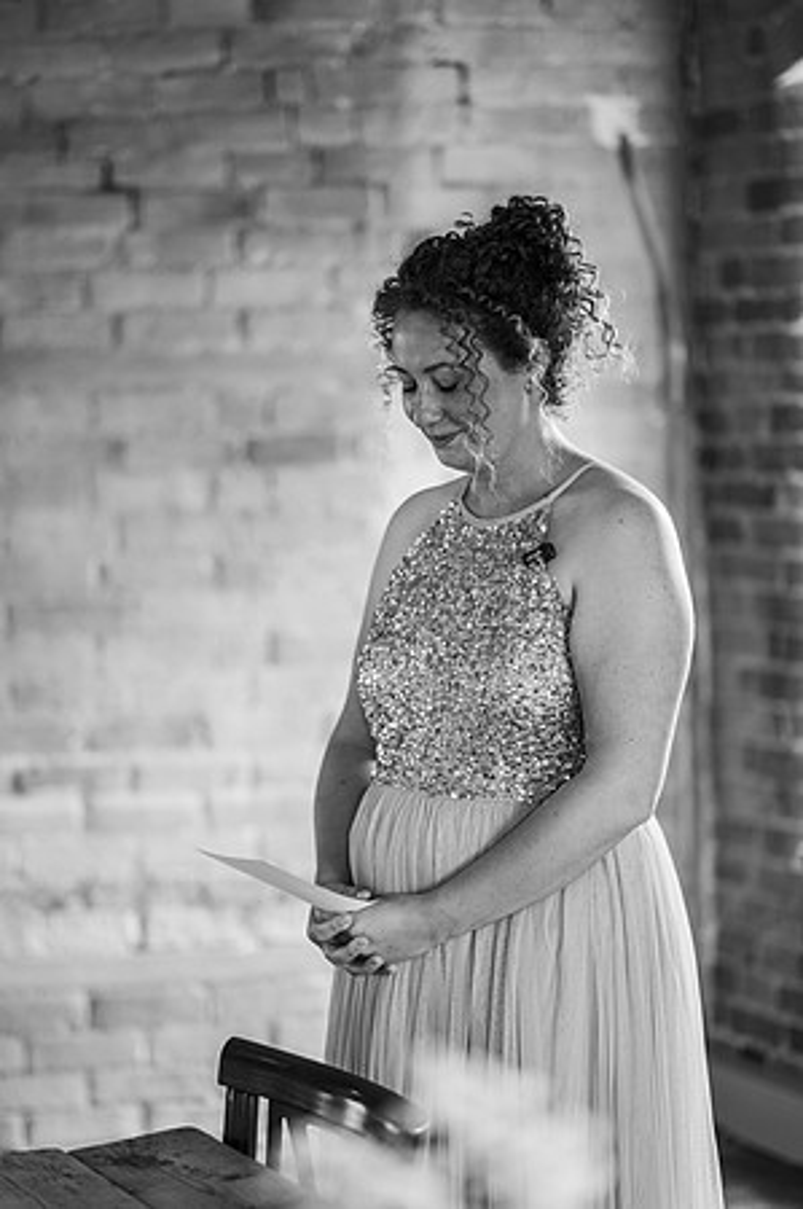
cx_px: 402
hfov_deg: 16.0
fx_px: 2850
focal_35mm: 85
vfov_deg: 23.9
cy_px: 604
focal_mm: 85
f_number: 1.8
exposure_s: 1/200
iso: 450
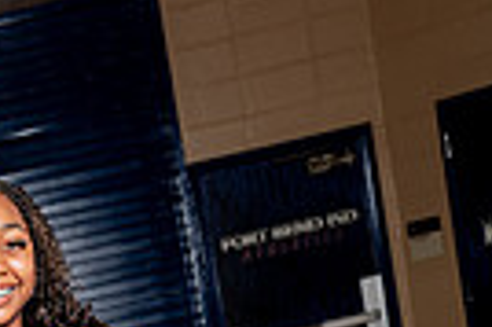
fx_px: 2157
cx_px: -33
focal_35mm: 158
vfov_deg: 8.0
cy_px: 790
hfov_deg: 12.8
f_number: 5.6
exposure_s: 1/250
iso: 200
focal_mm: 47
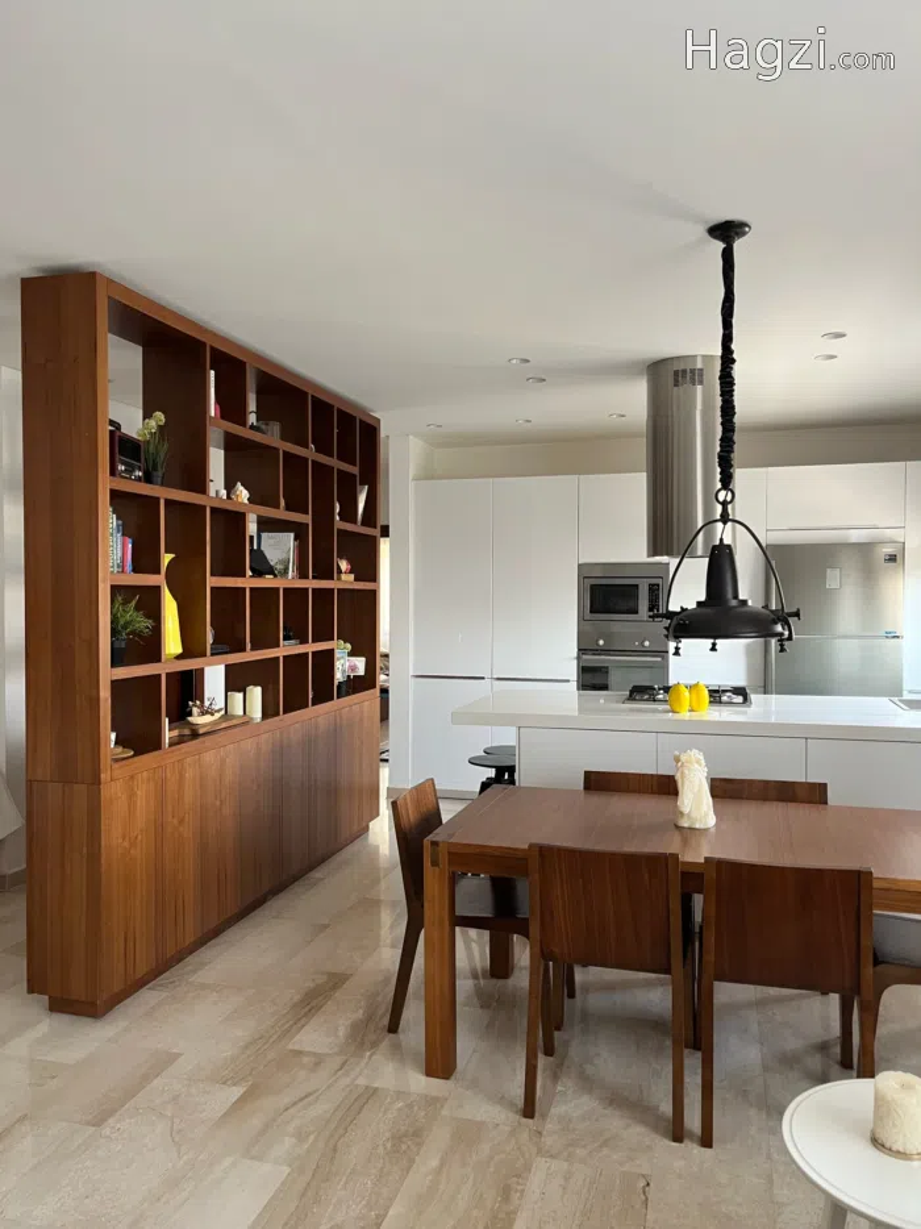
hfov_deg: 53.0
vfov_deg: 67.3
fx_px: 923
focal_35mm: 26
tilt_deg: -1.7
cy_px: 614
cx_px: 460
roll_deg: +0.6
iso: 200
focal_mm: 5.1
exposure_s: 1/60
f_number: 1.6
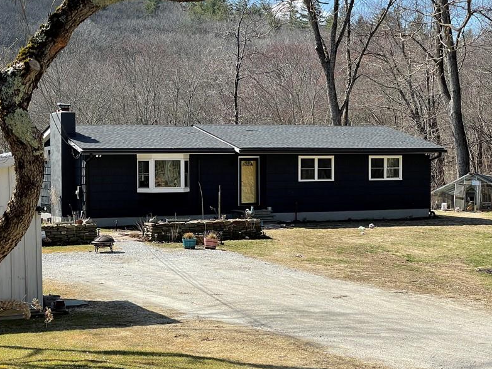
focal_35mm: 68
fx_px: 966
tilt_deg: -0.9
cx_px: 213
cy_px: 185
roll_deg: +0.2
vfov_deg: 21.6
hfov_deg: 28.5
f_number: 2
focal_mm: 6
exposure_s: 1/922
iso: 25
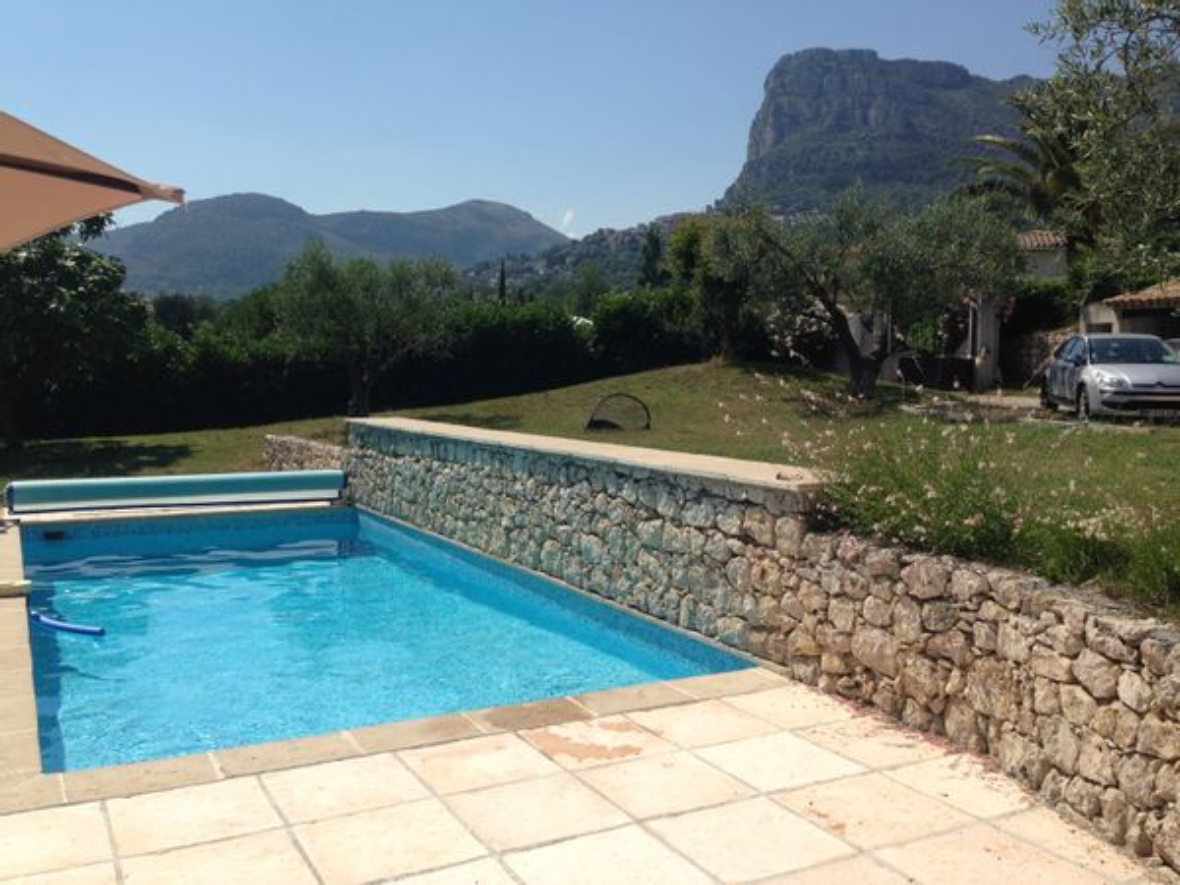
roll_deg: -1.3
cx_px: 590
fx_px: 1125
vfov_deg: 42.9
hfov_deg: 55.4
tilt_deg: -2.8
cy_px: 442
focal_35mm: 33
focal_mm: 4.12
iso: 50
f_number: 2.4
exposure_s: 1/2262
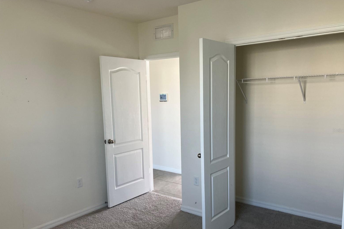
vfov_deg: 43.5
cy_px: 130
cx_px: 177
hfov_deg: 61.9
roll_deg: +2.3
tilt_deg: -7.9
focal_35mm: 30
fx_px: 287
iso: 50
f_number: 1.8
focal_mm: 3.99
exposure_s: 1/60
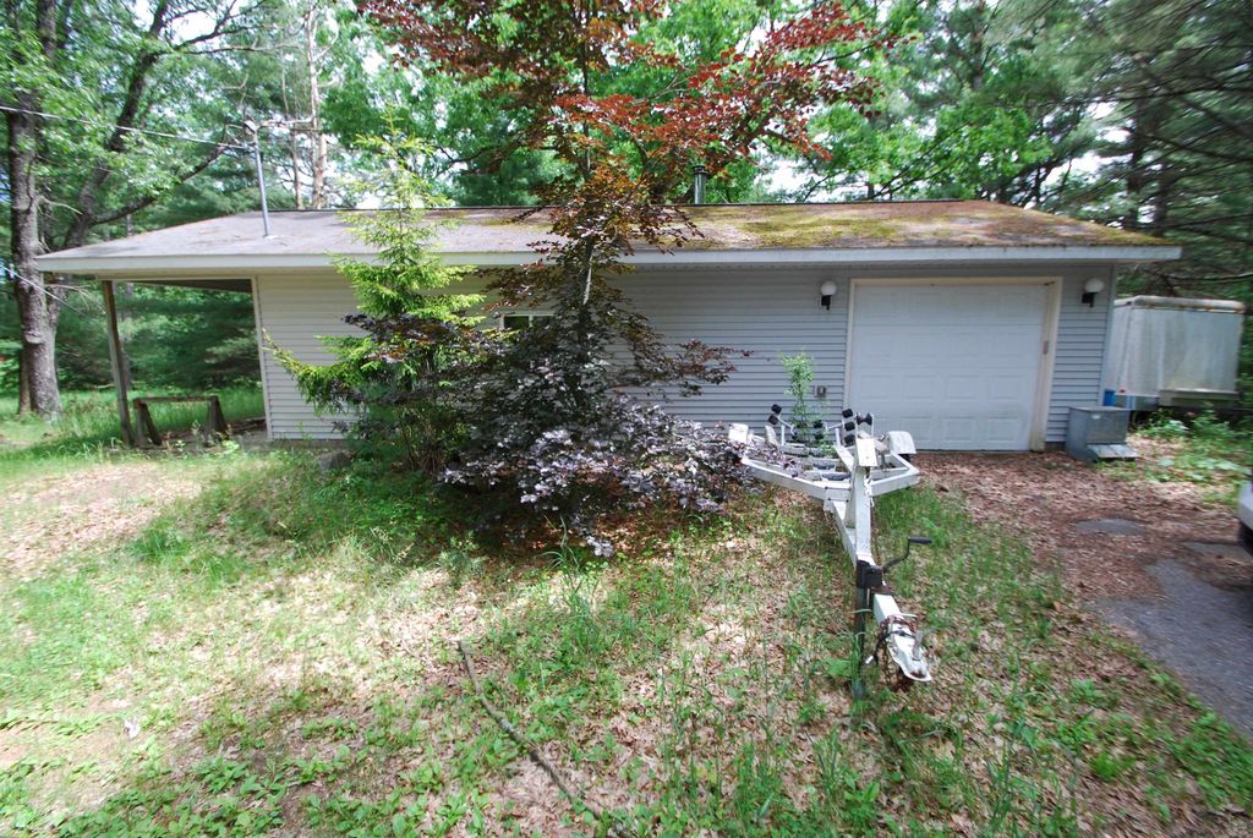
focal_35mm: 15
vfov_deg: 77.5
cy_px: 419
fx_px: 523
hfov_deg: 100.3
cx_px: 626
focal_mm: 10
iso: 200
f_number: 5.6
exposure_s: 1/125
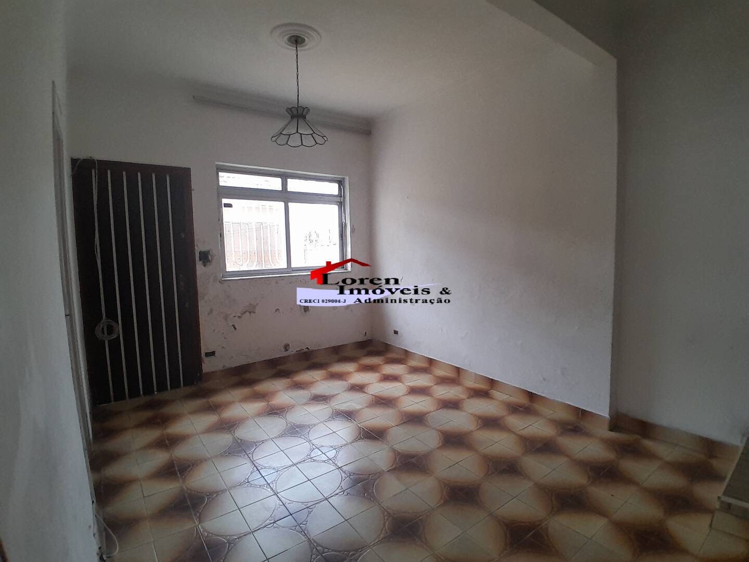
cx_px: 374
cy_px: 281
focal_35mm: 17
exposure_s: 1/40
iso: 80
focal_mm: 1.46
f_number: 2.2
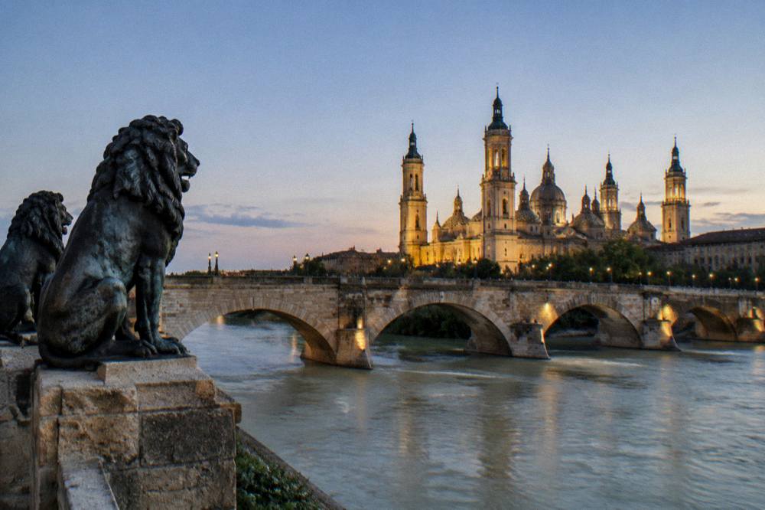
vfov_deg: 37.8
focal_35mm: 35
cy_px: 255
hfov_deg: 54.5
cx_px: 382
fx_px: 743
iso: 500
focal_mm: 35
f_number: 10
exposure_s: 1/200
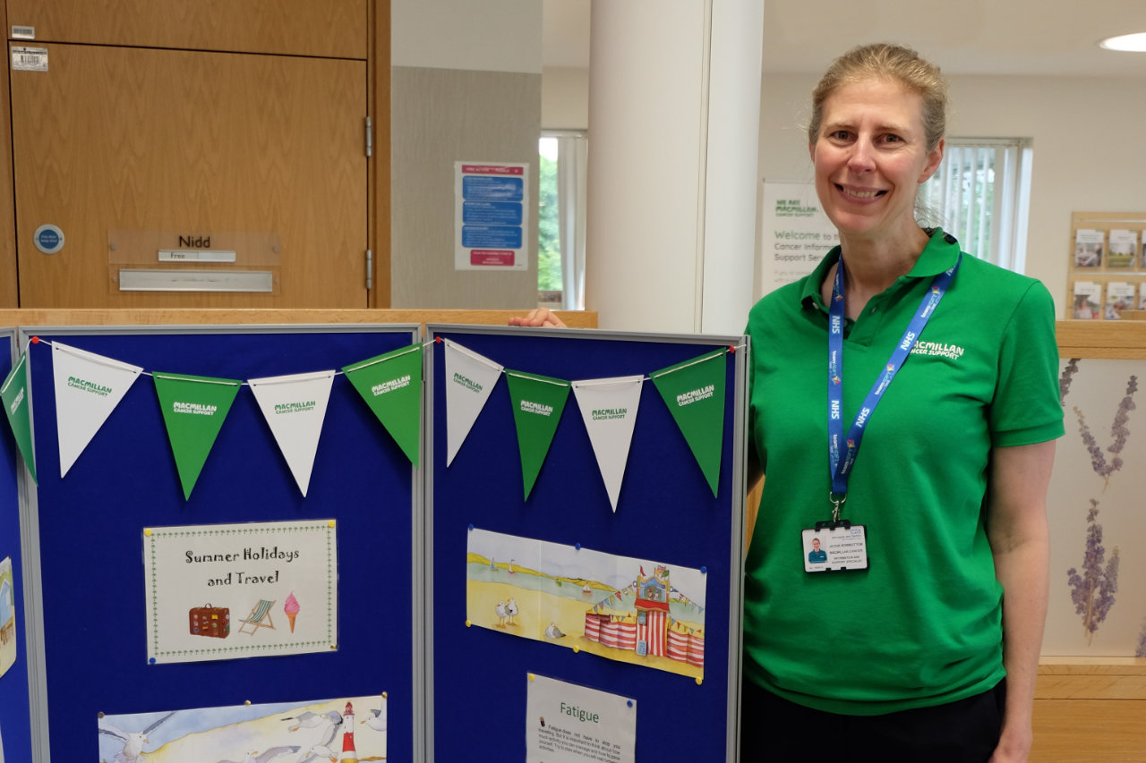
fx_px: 955
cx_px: 573
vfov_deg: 43.6
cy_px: 382
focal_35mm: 30
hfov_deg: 61.9
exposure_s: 1/58
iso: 400
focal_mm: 20.1
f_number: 3.8
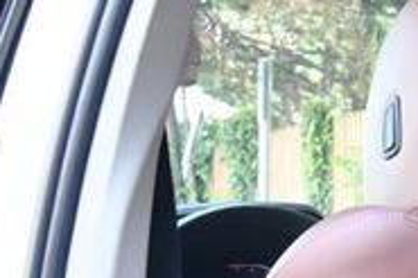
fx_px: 1206
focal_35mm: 104
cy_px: 332
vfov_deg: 12.8
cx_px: 712
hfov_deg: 16.9
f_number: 3.5
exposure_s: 1/125
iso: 1000
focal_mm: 20
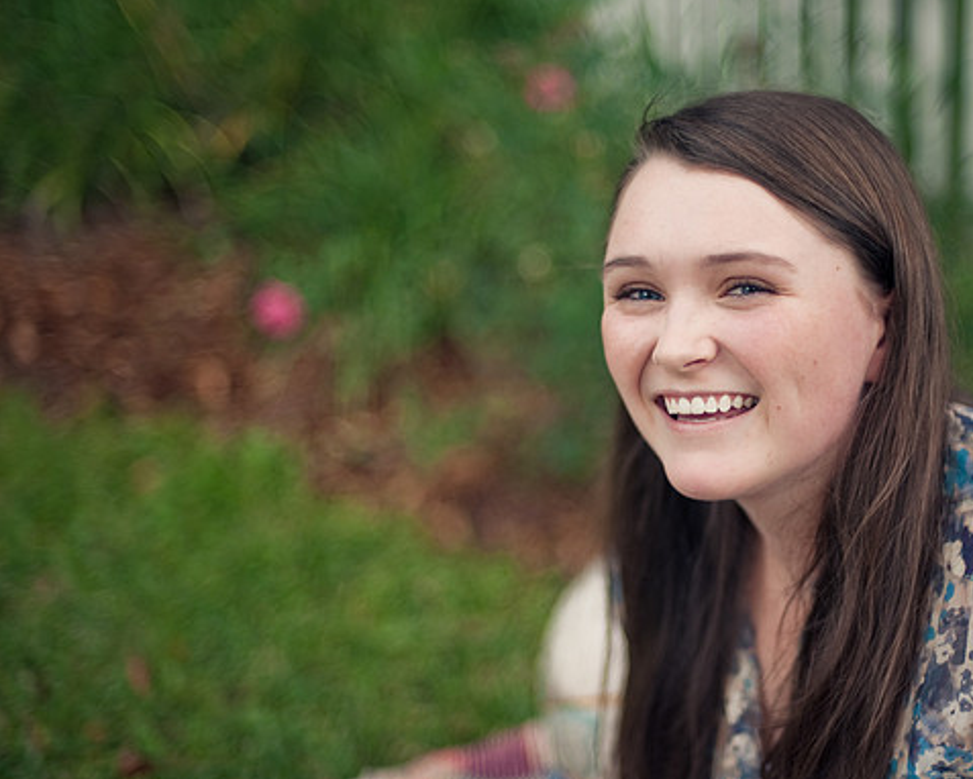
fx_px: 1642
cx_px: 573
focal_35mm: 57
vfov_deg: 26.7
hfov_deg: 32.9
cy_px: 387
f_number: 1.4
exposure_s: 1/400
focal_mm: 50
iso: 200
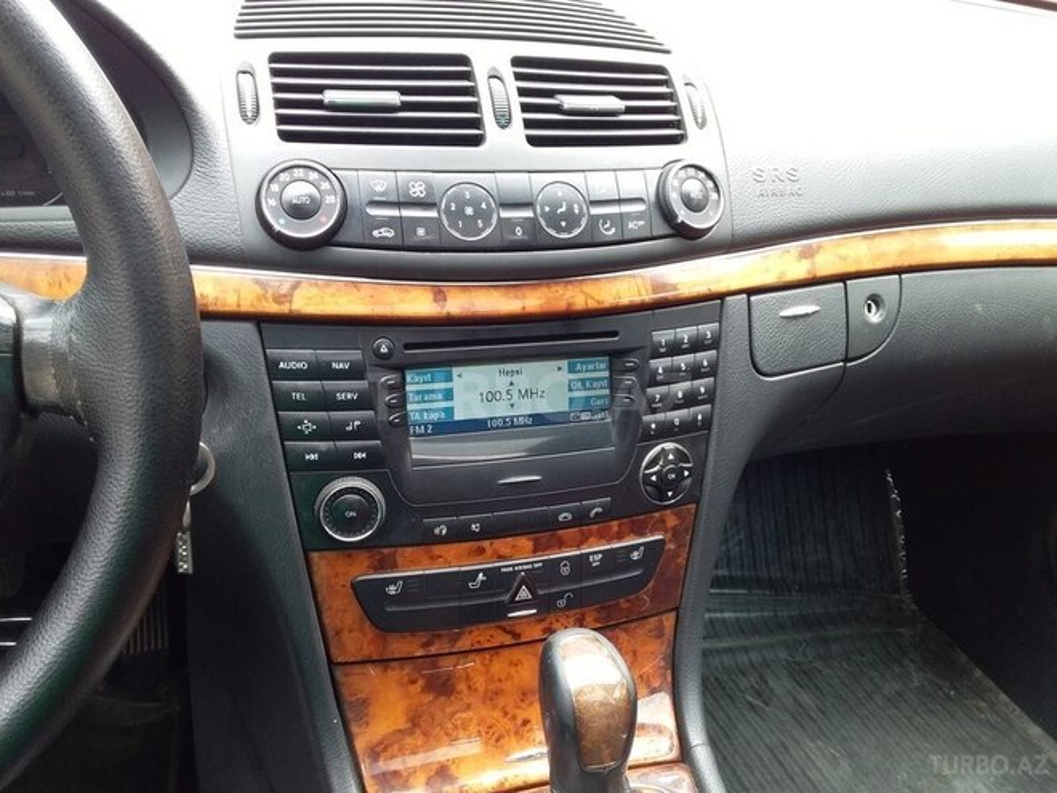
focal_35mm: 31
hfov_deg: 58.4
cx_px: 528
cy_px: 396
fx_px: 947
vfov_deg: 45.4
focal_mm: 3.3
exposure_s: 1/50
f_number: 2.2
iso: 40
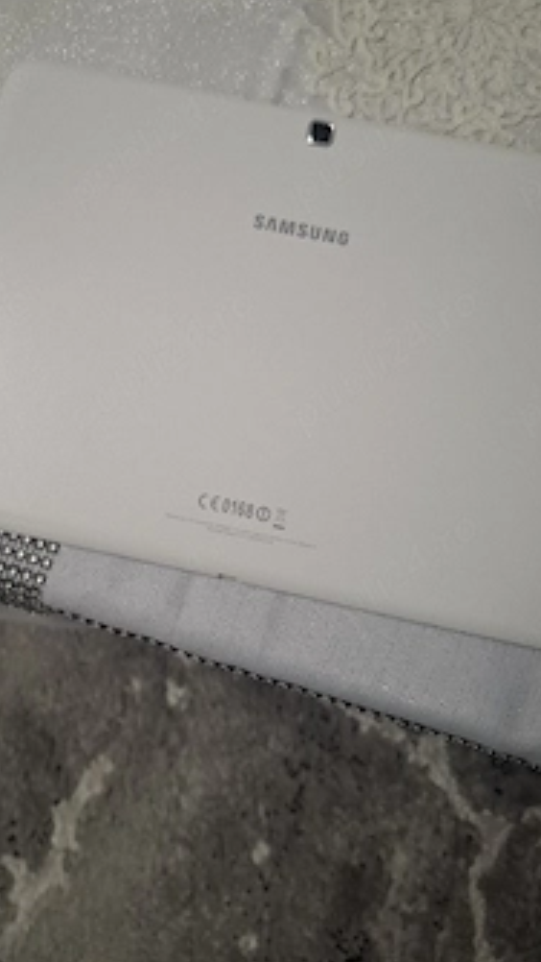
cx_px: 219
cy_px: 395
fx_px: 765
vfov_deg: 63.8
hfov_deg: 38.8
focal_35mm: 30
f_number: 1.8
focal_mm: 5.54
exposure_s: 1/50
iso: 200
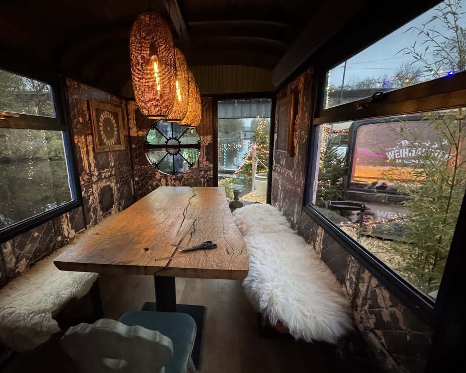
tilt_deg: -12.9
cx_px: 201
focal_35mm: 16
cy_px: 187
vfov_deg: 80.4
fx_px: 221
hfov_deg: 92.5
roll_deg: +1.6
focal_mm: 2.22
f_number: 2.2
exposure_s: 1/33
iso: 1000
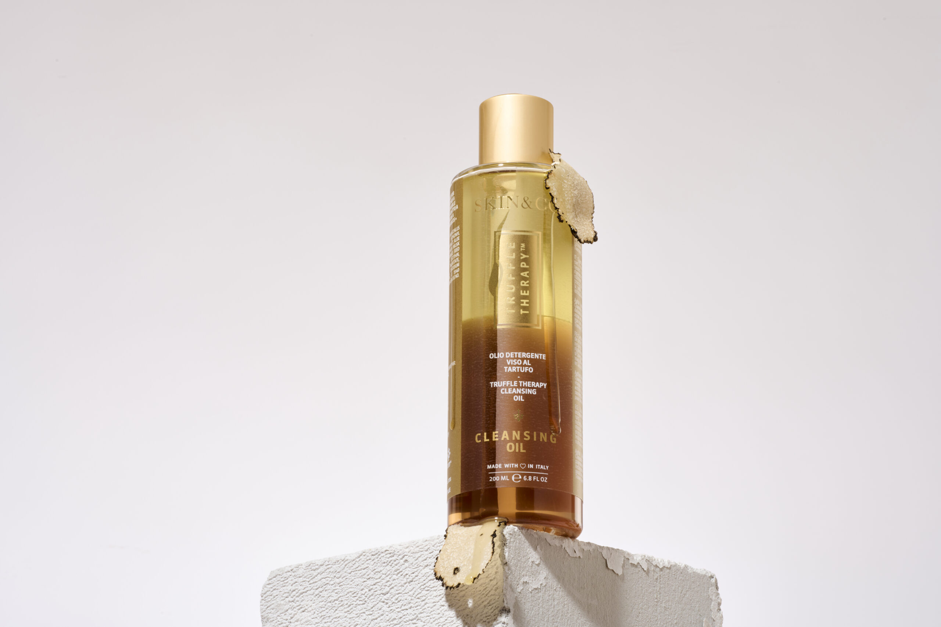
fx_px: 2745
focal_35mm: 105
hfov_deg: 19.5
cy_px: 314
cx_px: 470
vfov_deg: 13.0
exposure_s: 1/160
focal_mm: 105
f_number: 25
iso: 100
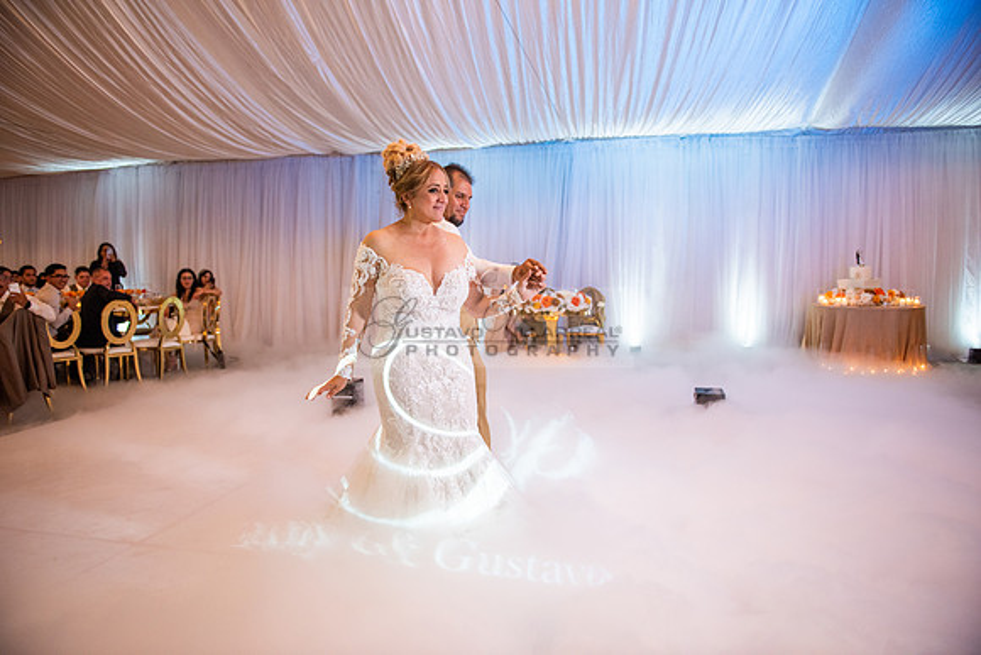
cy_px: 328
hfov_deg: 73.7
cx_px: 490
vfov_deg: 53.2
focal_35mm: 24
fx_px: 654
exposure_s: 1/125
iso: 1000
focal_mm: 24
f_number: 3.2
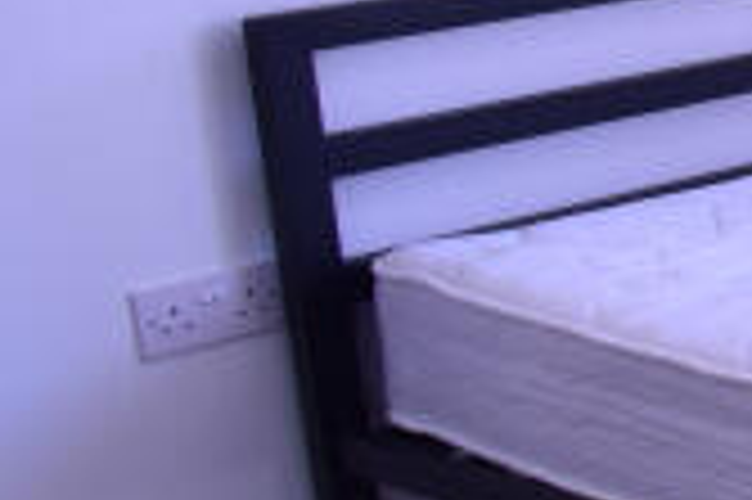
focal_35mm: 92
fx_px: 1920
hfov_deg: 11.7
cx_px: 2229
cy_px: -142
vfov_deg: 14.3
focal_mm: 10
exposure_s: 1/13
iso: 400
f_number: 11
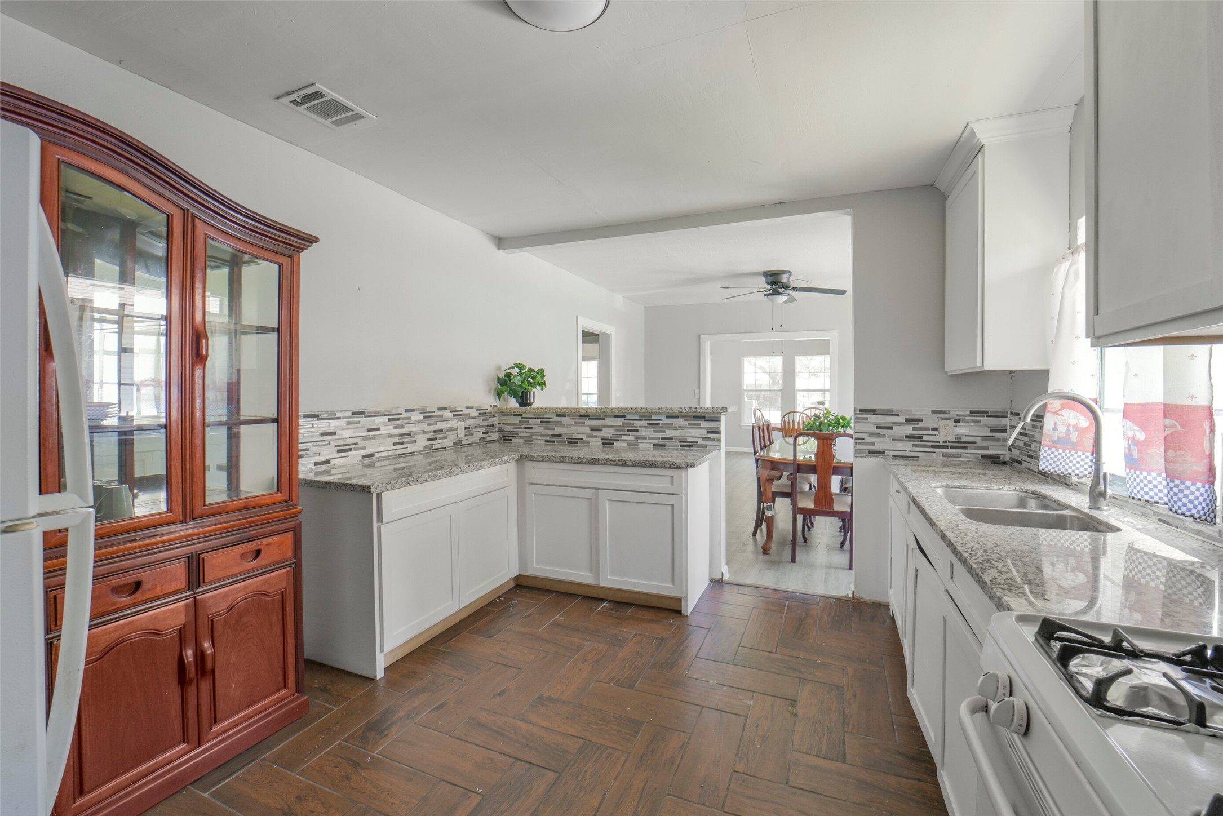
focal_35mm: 14
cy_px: 408
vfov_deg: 81.2
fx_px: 476
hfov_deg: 104.2
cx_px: 612
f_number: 11
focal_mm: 14
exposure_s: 1/5
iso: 500
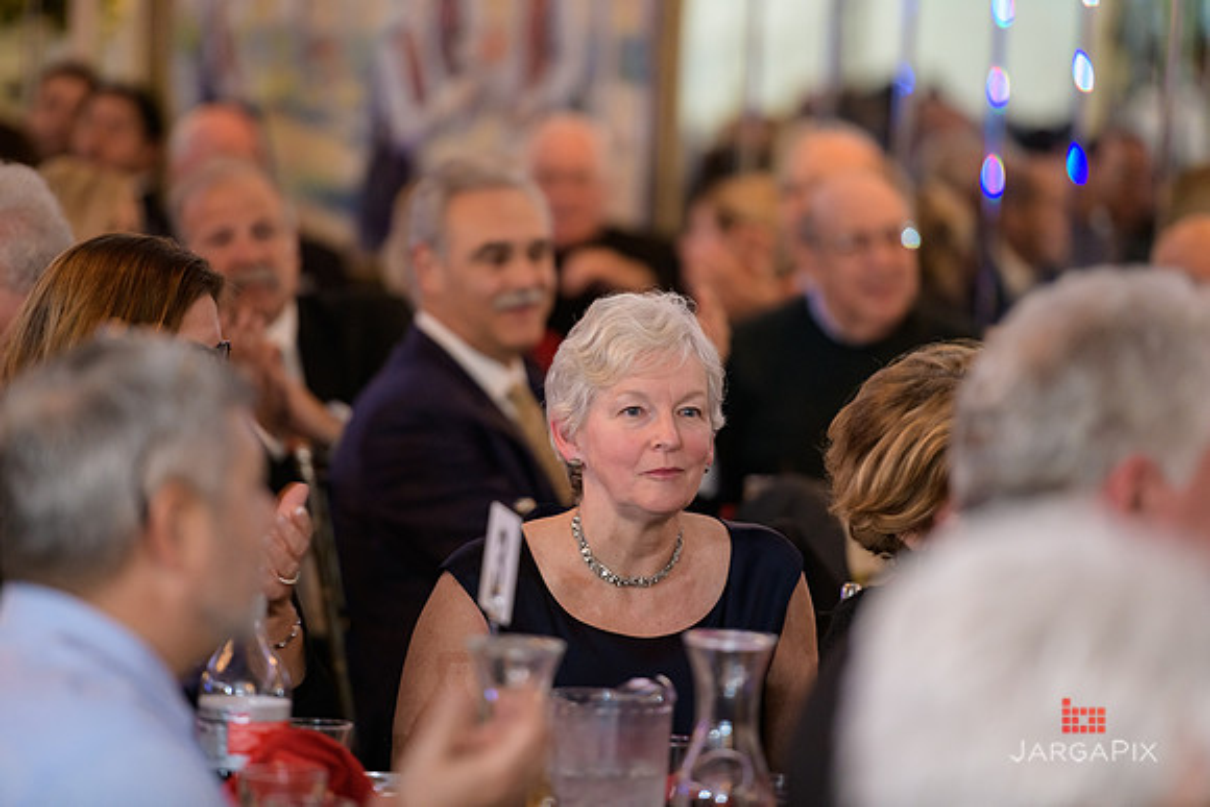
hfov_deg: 10.3
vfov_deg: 6.9
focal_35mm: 200
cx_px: 605
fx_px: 6723
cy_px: 404
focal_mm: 200
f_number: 3.2
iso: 1000
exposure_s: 1/125
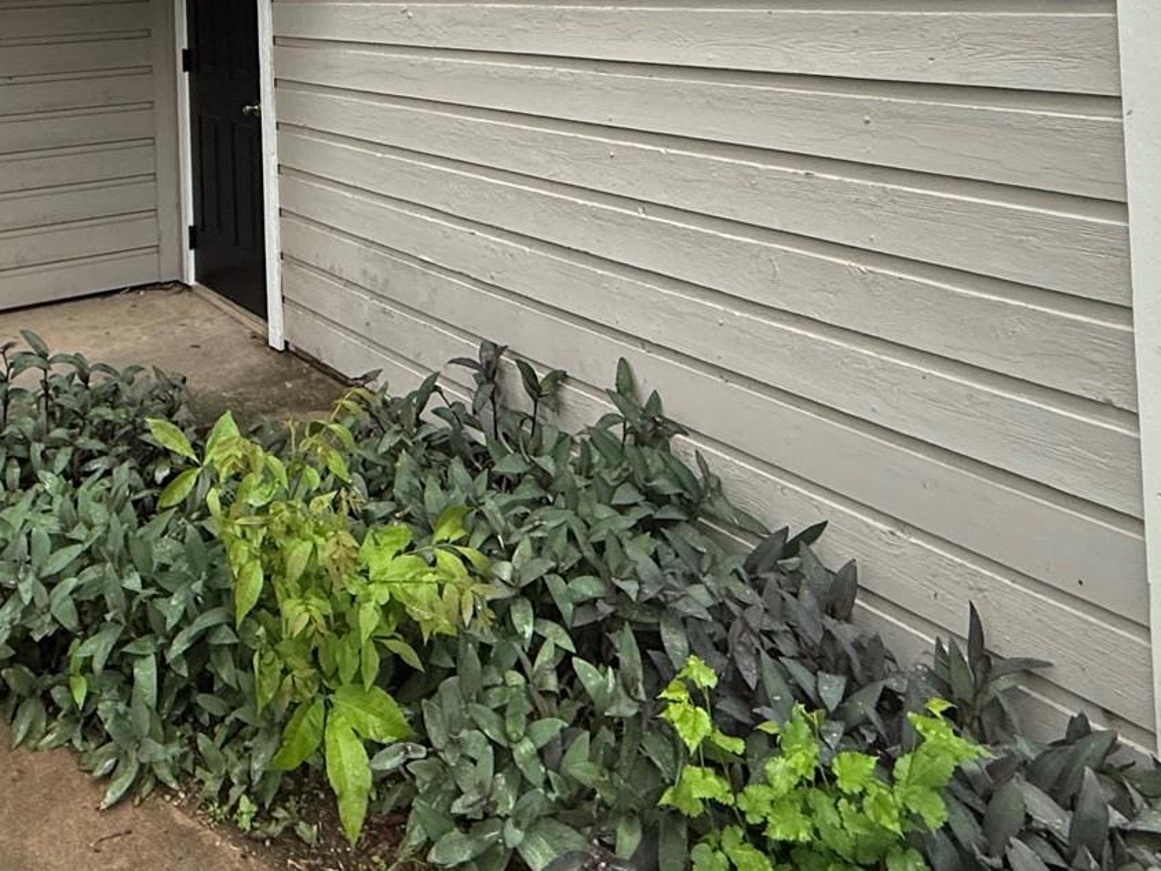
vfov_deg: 36.2
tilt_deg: +2.1
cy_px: -62
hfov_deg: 52.2
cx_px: 329
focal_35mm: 34
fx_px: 1140
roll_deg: +1.9
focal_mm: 2.22
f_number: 2.2
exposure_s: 1/120
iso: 160
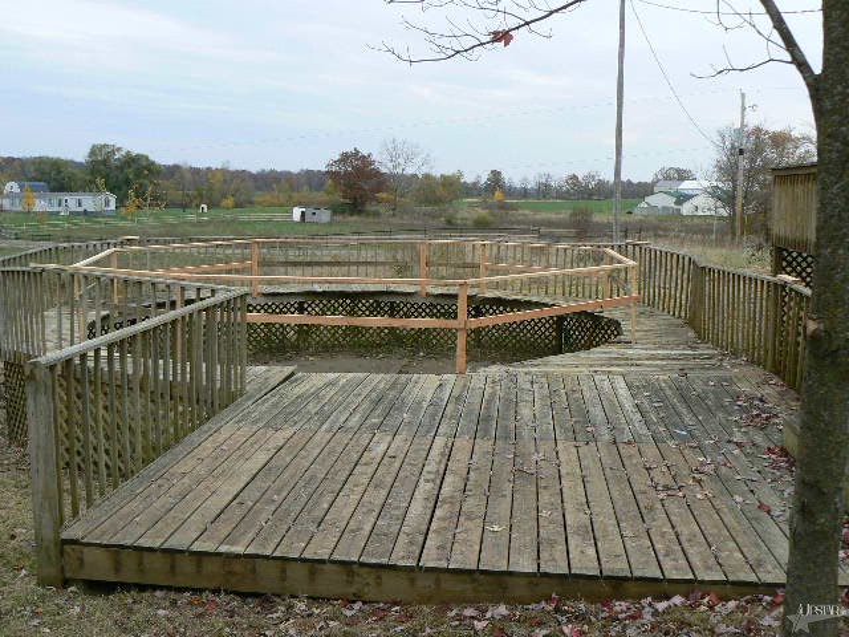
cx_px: 424
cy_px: 318
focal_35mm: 36
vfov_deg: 39.7
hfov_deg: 51.4
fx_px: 883
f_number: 5.6
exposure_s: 1/160
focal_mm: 6
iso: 80
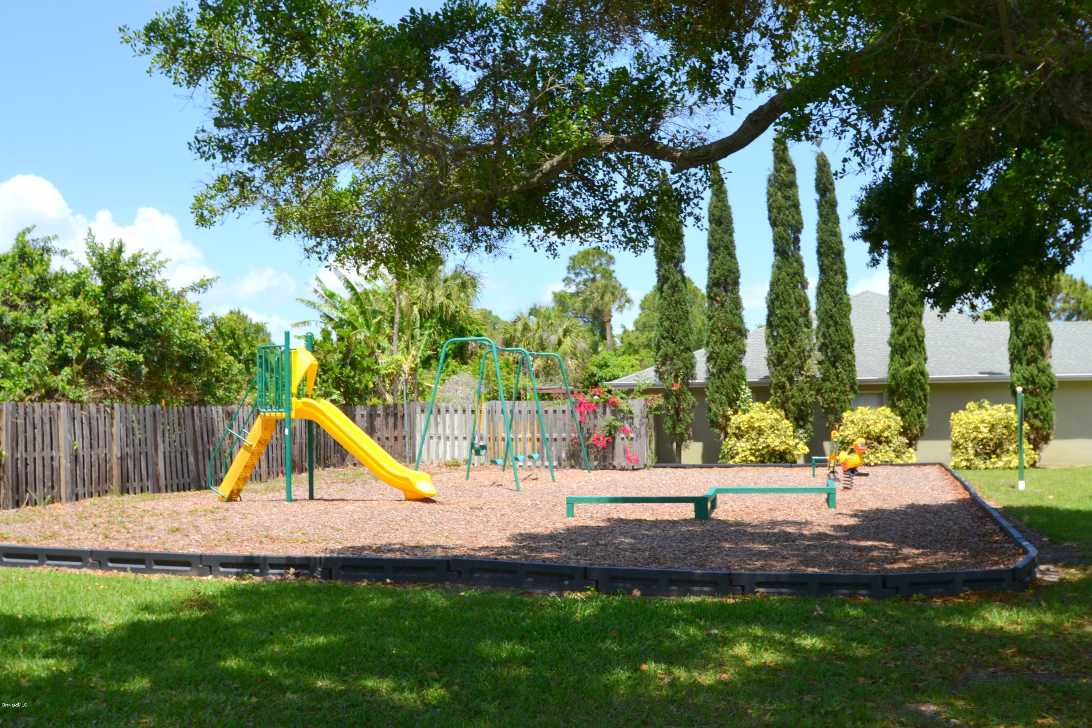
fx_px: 1092
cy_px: 364
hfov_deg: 53.1
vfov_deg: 36.9
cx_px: 546
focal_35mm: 36
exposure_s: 1/200
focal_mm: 24
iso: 100
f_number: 8
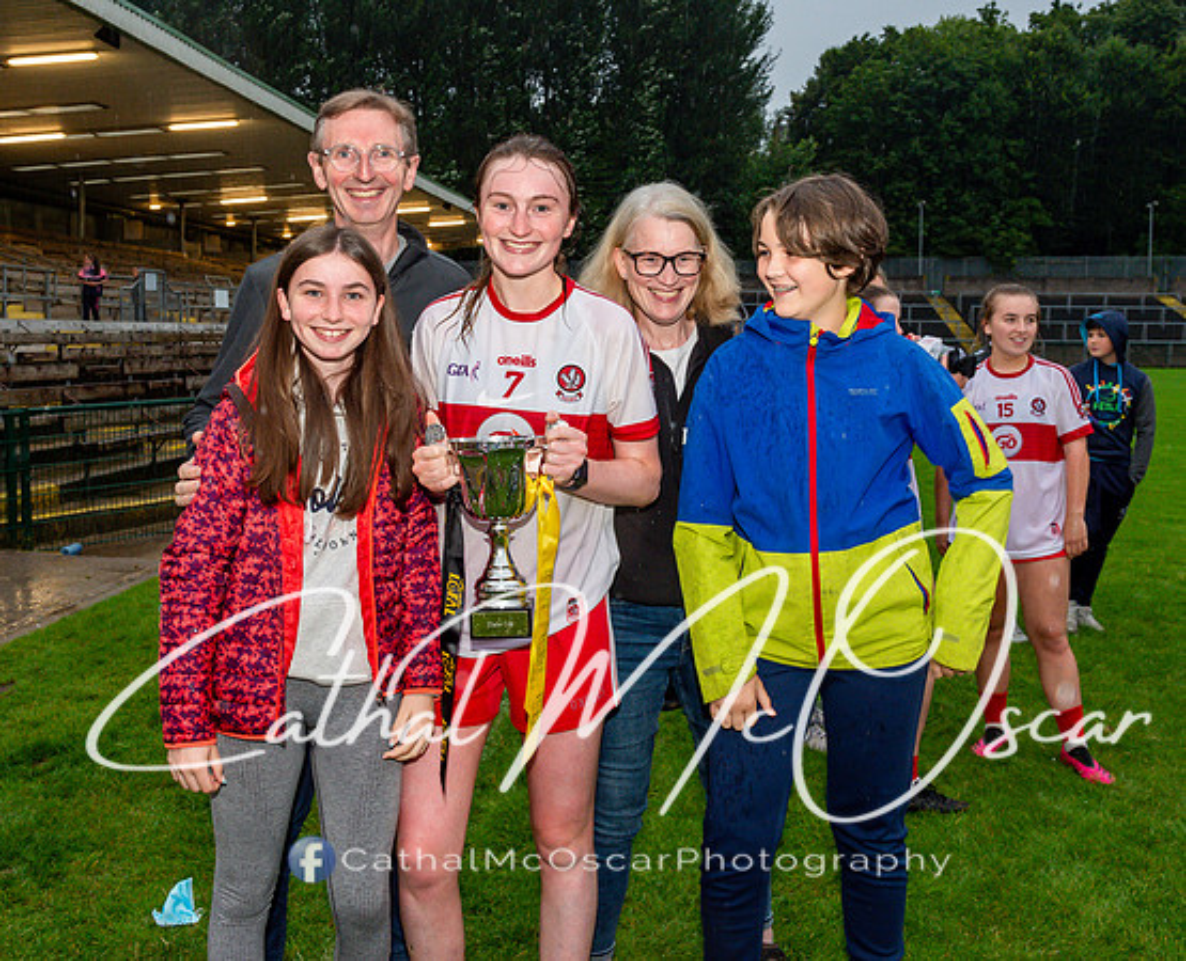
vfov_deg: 37.9
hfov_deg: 46.0
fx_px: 1398
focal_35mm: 40
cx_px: 577
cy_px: 421
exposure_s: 1/100
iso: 1600
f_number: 5
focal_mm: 31
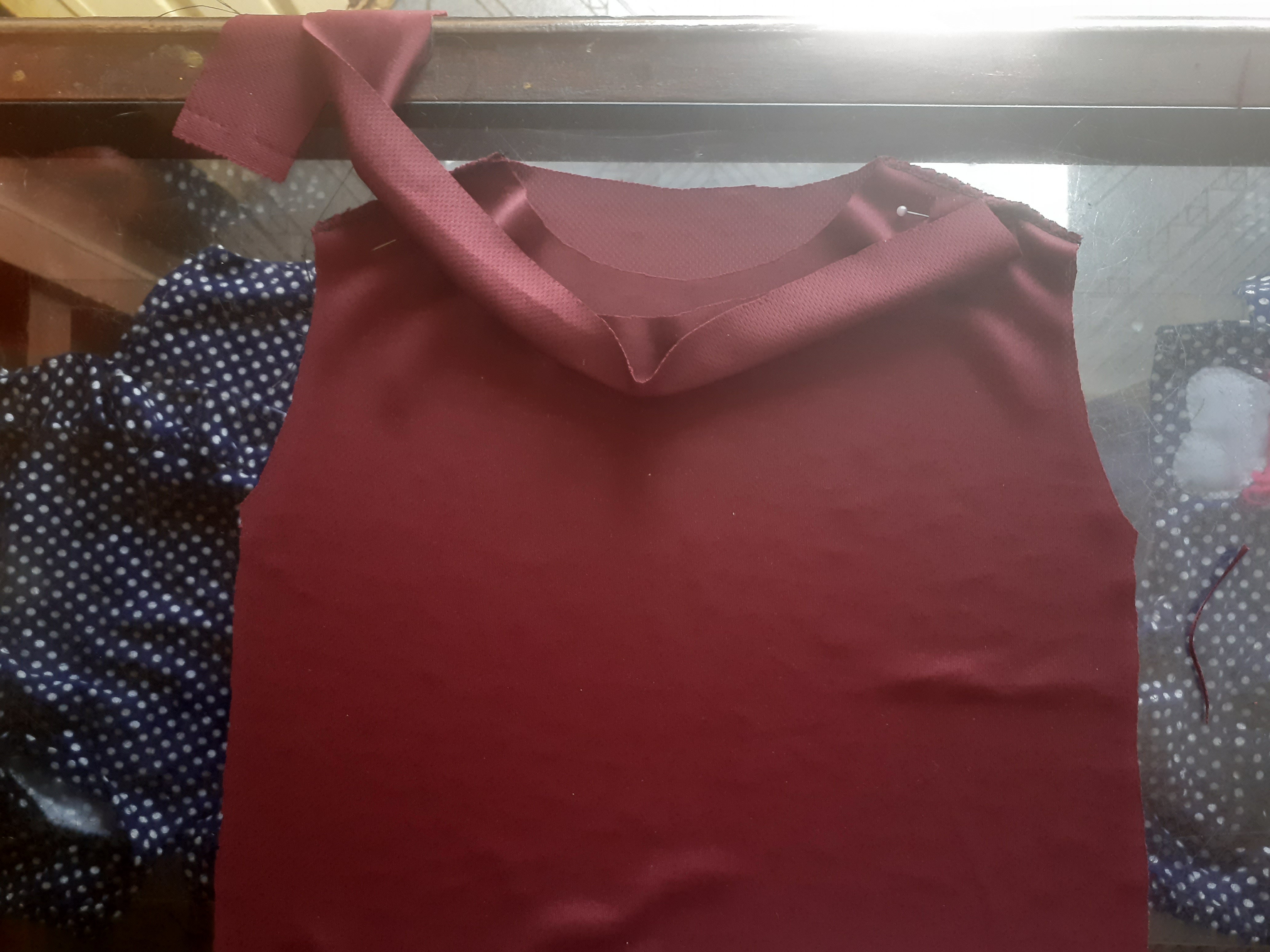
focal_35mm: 27
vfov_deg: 51.4
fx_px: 991
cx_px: 635
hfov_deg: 65.3
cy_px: 476
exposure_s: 1/60
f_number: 1.9
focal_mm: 3.6
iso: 200
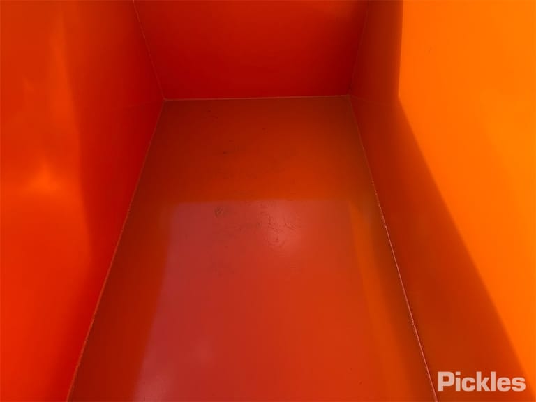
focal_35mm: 25
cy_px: 201
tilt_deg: -48.2
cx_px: 268
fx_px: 387
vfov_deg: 54.9
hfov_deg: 69.4
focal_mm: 5.1
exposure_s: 1/1003
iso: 32
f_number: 1.6
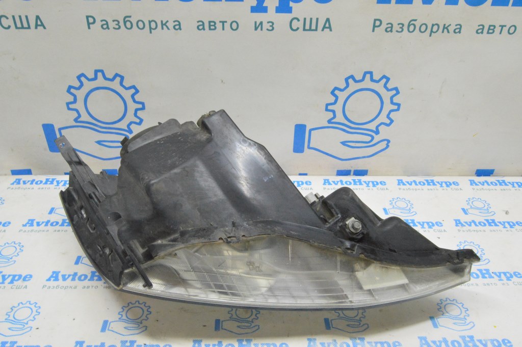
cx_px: 261
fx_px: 435
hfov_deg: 62.0
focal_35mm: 30
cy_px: 174
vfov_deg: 43.5
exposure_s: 1/15
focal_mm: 20
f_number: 20
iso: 6400
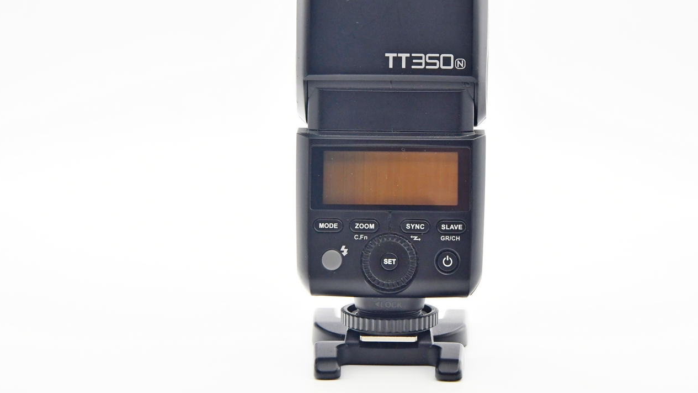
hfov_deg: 25.9
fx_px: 1517
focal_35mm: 82
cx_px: 392
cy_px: 135
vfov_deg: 14.7
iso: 1250
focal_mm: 44
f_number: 8
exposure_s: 1/125
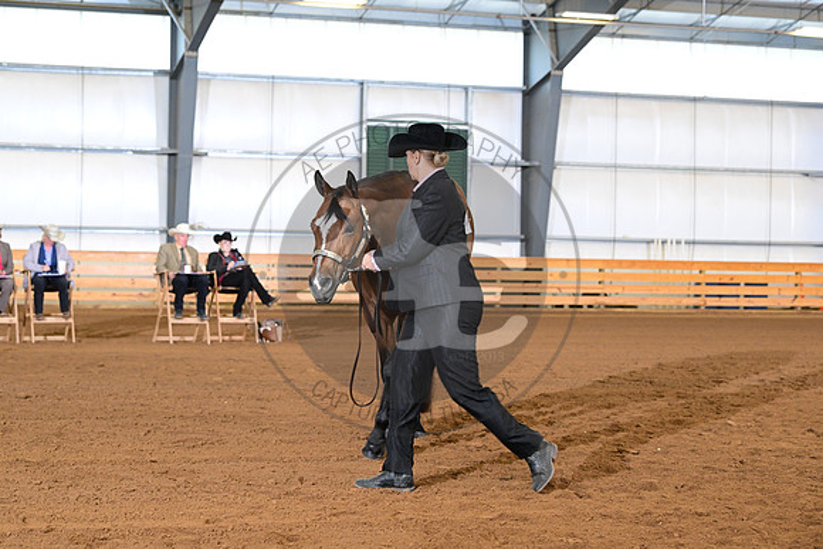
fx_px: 1875
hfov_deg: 24.8
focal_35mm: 82
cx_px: 412
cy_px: 274
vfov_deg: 16.7
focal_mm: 82
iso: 2500
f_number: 5
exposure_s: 1/200
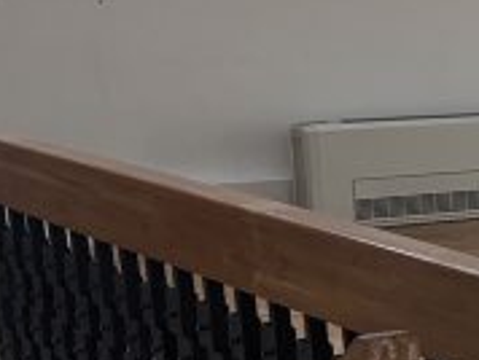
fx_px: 1871
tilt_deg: -8.7
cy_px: 265
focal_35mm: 135
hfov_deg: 11.4
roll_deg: +0.1
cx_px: 1246
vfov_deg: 11.0
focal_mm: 6.76
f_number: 1.78
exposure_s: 1/112
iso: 200
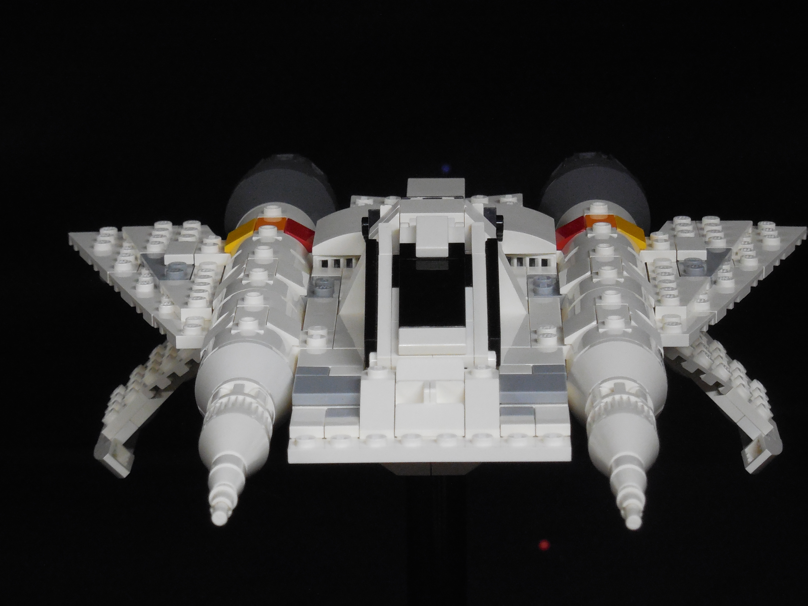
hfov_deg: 12.0
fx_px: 3852
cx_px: 406
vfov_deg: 9.0
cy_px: 321
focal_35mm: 165
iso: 720
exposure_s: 1/15
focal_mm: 27.2
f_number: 4.9
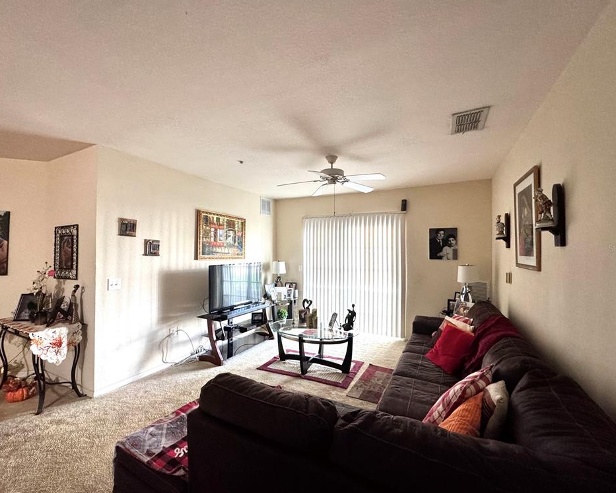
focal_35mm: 15
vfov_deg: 84.0
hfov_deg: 96.8
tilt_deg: +0.6
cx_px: 310
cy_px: 248
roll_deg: +0.2
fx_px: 273
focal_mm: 2.22
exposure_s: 1/60
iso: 400
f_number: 2.2
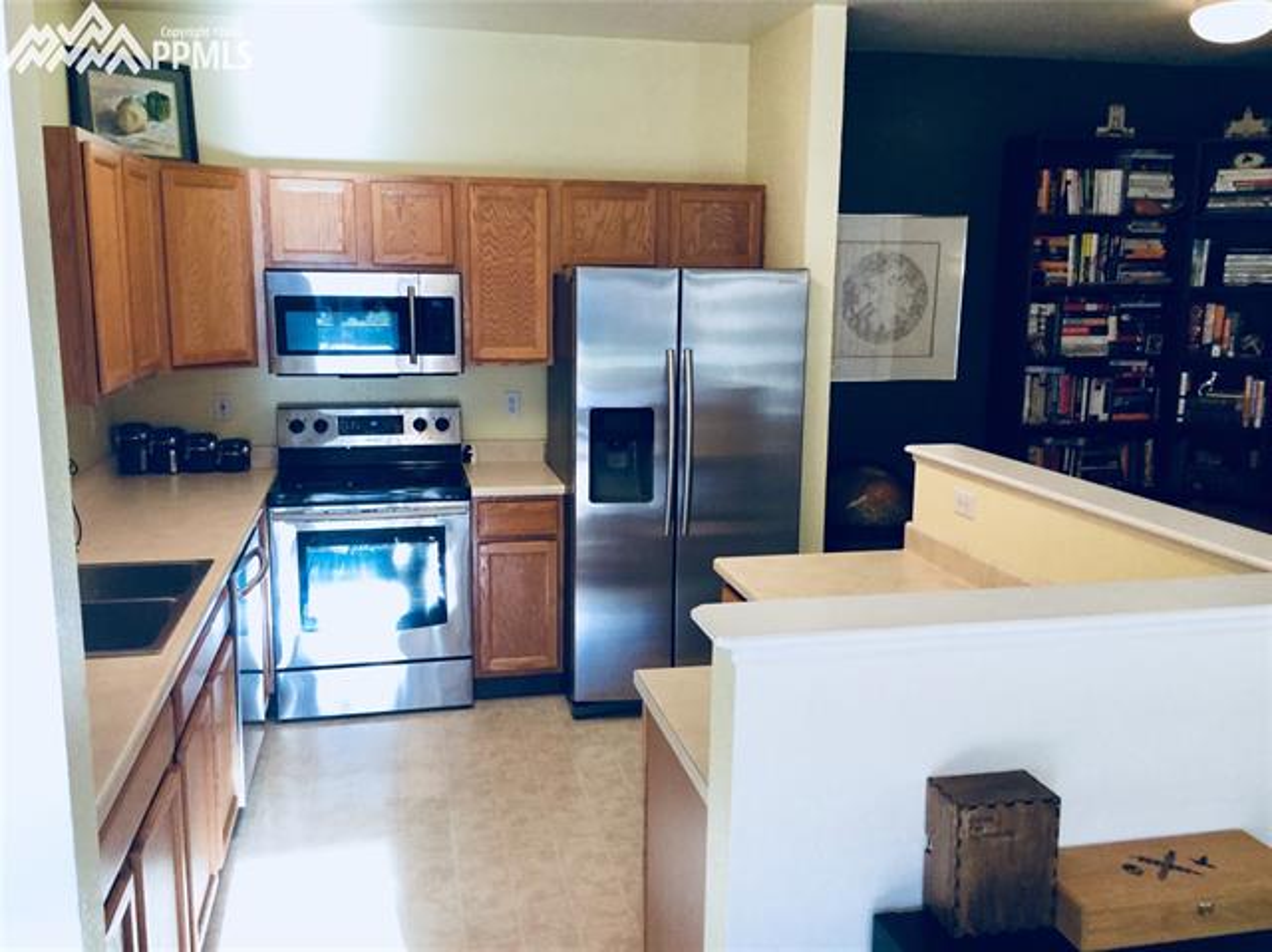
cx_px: 636
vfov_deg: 45.4
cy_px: 476
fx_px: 1138
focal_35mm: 31
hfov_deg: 58.4
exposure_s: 1/30
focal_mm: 3.3
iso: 32
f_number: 2.4
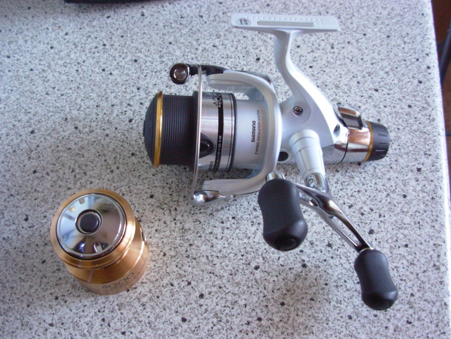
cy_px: 171
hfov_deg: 47.8
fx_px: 508
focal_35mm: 39
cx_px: 224
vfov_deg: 36.8
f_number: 2.9
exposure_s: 1/18
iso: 159
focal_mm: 6.3
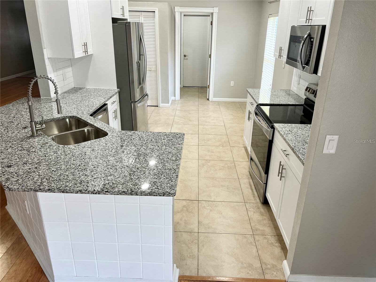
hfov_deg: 67.3
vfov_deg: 53.1
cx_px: 188
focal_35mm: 26
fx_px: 282
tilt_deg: -22.2
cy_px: 141
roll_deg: -0.2
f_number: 1.5
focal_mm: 5.7
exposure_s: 1/120
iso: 100
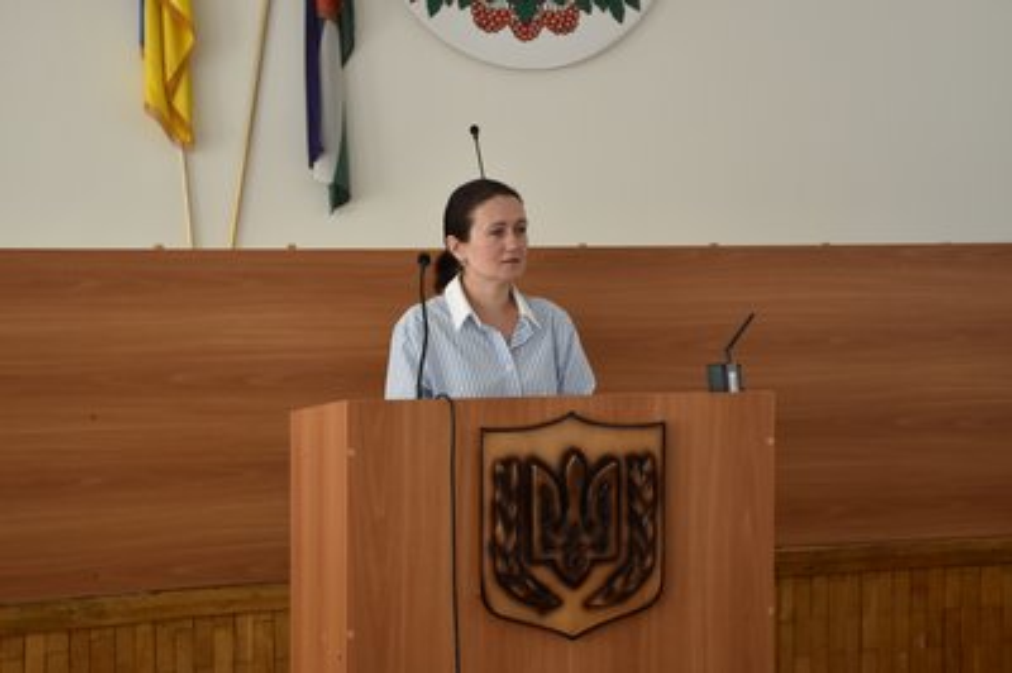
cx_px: 506
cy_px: 336
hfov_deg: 31.9
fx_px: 1770
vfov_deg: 21.5
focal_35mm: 63
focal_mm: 42
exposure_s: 1/125
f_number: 5.6
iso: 400
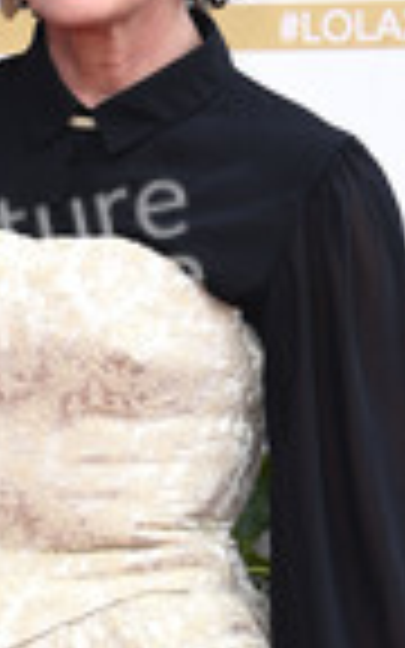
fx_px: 4592
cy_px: 513
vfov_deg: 8.1
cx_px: 104
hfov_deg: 5.0
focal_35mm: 260
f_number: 6.3
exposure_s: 1/250
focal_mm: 92
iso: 640
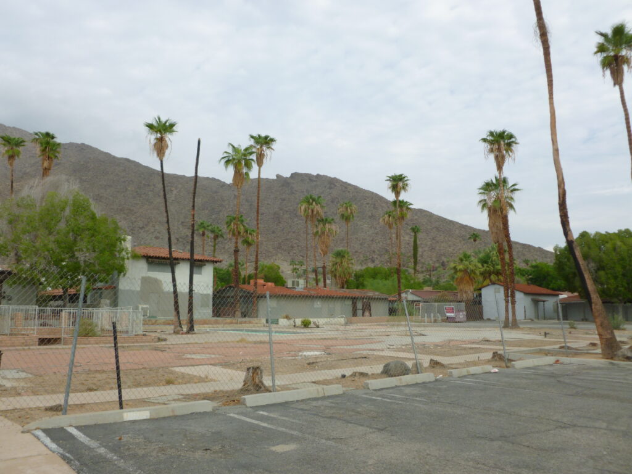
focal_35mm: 28
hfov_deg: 63.4
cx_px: 316
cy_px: 237
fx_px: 511
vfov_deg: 49.7
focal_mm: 5
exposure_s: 1/800
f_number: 3.3
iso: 100
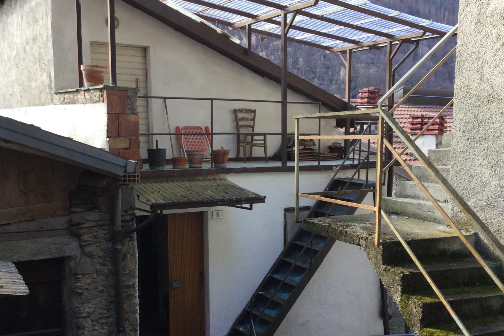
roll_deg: +1.1
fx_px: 616
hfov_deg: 44.5
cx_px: 251
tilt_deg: -6.1
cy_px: 201
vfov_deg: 30.4
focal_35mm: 44
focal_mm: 3.3
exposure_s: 1/120
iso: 40
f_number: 2.4
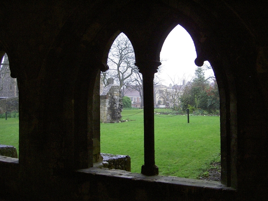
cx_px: 134
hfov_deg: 47.9
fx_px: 302
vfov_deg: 36.8
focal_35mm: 39
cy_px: 100
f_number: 2.8
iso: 200
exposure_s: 1/100
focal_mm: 8
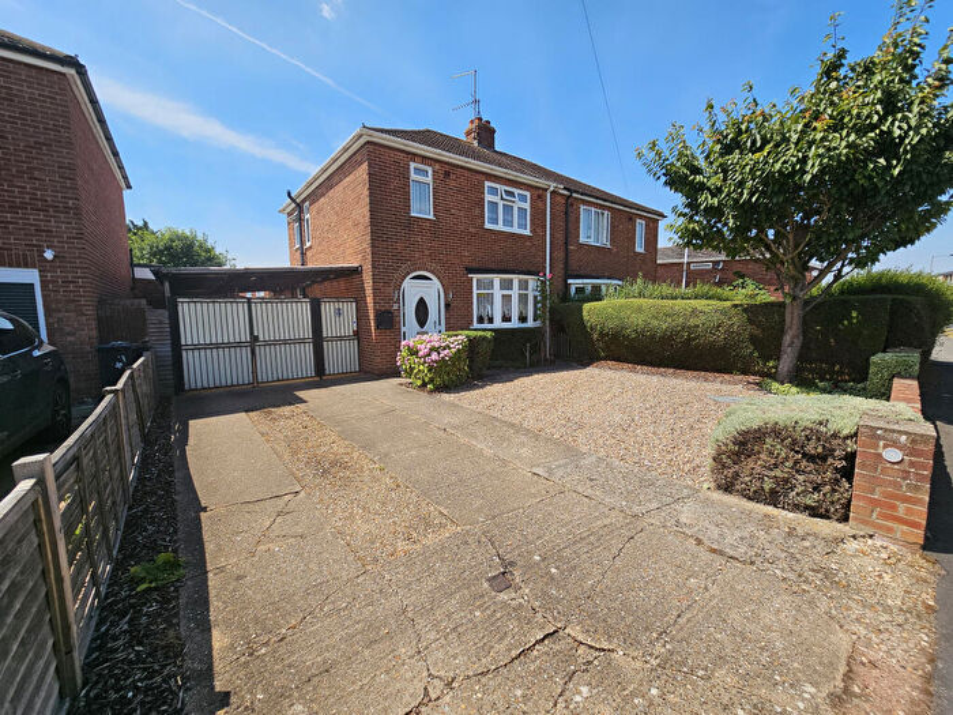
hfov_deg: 106.2
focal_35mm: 13
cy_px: 358
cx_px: 476
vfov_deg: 89.9
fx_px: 358
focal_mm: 2.2
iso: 50
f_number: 2.2
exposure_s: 1/2005
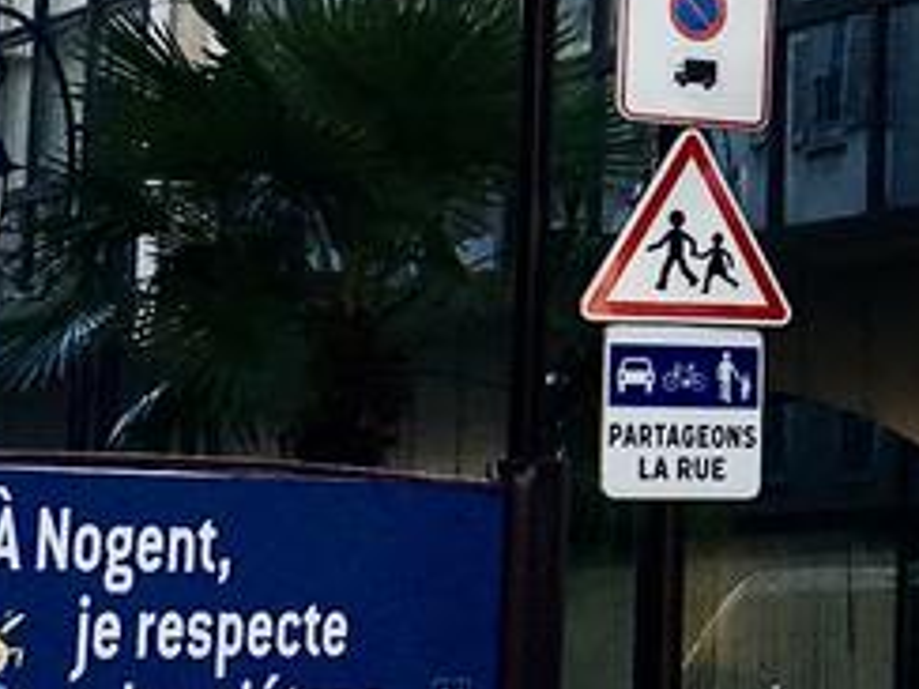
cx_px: 1435
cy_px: -297
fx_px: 4726
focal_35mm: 178
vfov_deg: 8.2
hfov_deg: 10.7
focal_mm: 4.15
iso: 25
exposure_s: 1/596
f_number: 2.2
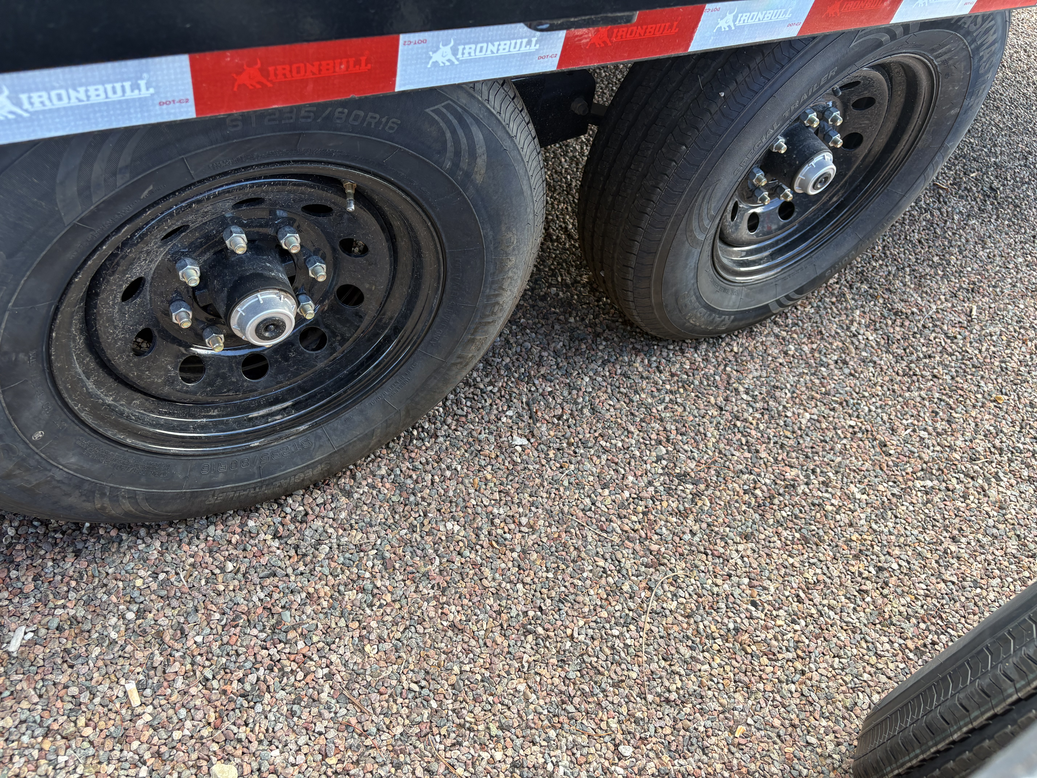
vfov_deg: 53.1
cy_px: 389
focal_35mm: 26
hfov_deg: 67.3
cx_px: 518
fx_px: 779
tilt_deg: -52.0
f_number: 1.6
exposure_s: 1/137
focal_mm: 5.96
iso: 32
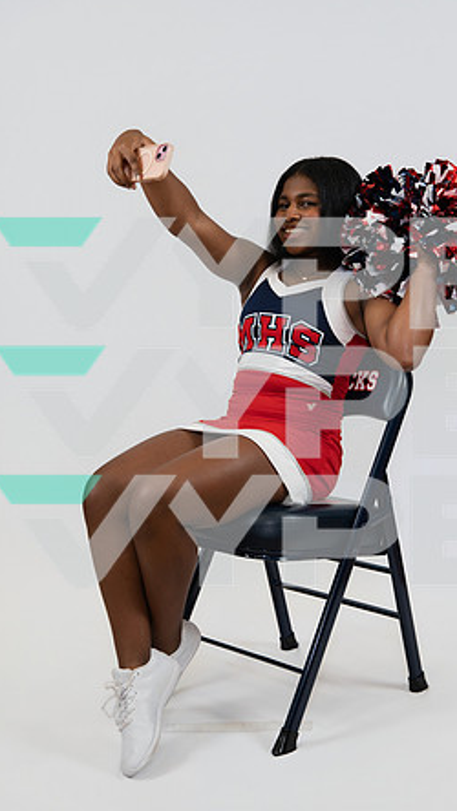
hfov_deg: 23.2
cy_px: 404
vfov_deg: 40.0
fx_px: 1114
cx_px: 265
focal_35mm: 52
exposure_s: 1/125
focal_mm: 48.7
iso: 400
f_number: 4
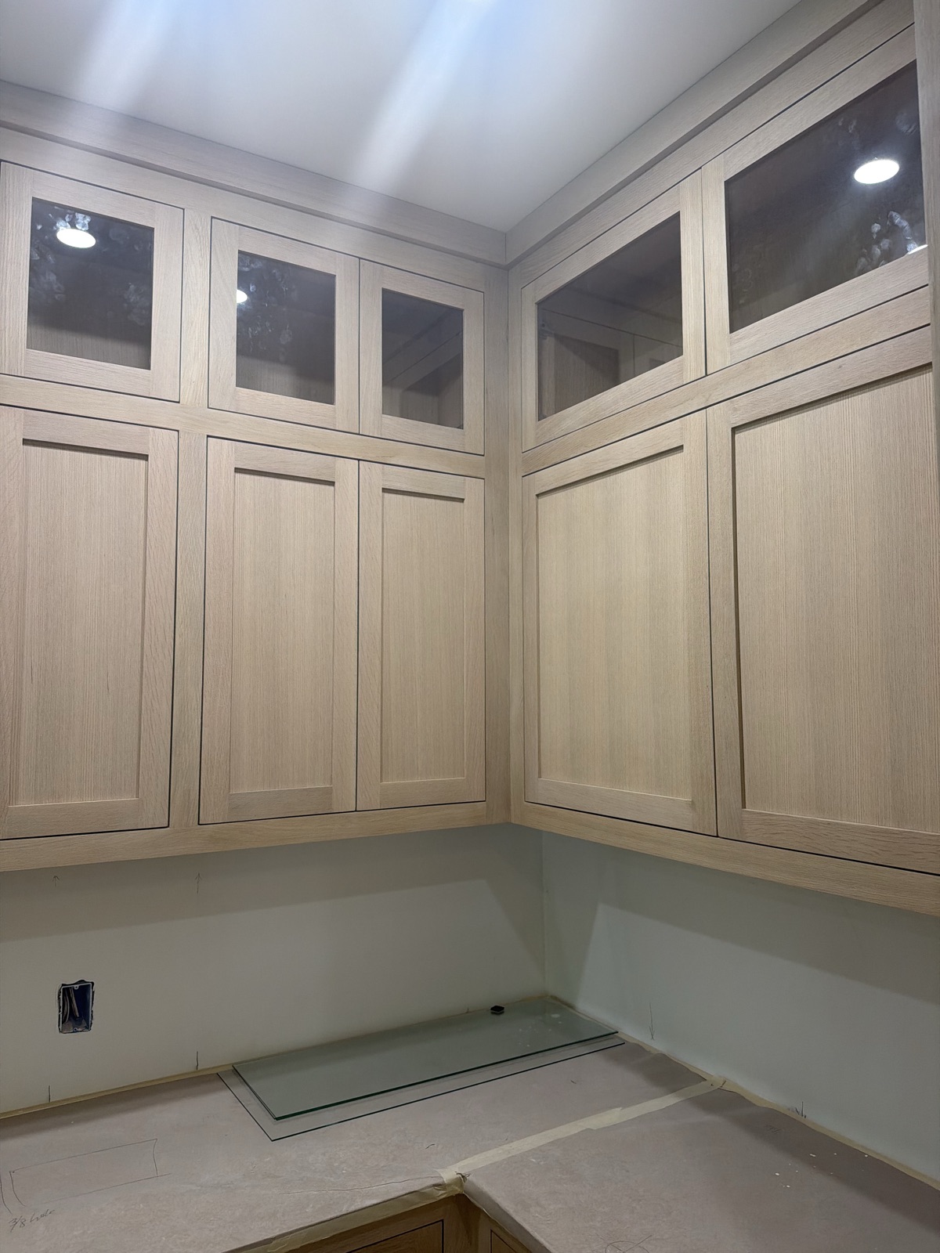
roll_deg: +0.5
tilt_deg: +5.9
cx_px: 470
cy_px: 626
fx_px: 869
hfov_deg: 56.8
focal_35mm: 24
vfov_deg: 71.6
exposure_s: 1/120
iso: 160
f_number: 1.78
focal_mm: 6.76
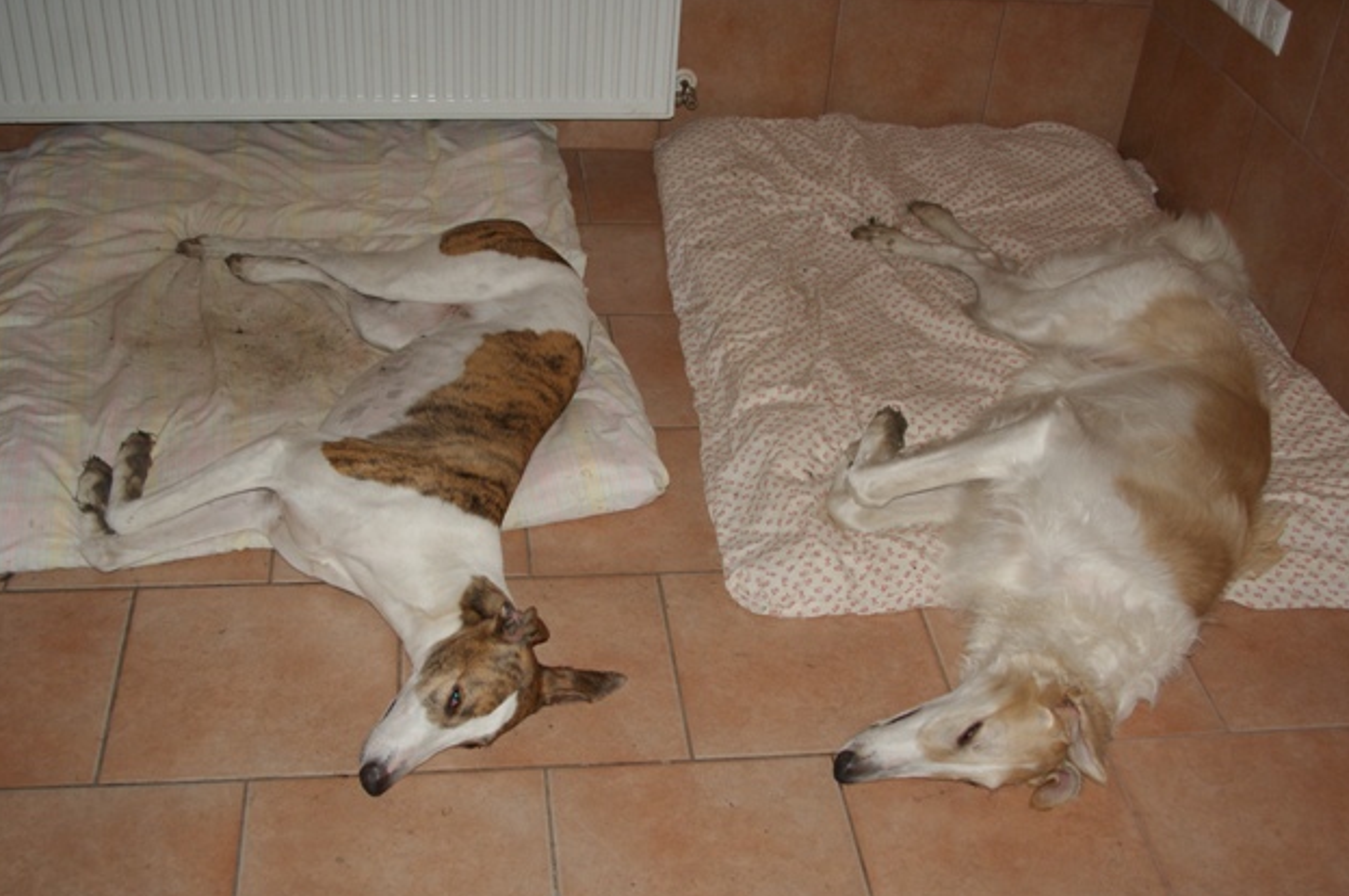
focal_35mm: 37
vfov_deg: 35.9
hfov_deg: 51.9
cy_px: 452
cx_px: 682
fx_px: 1385
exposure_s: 1/60
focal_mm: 24
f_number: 5.6
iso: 400
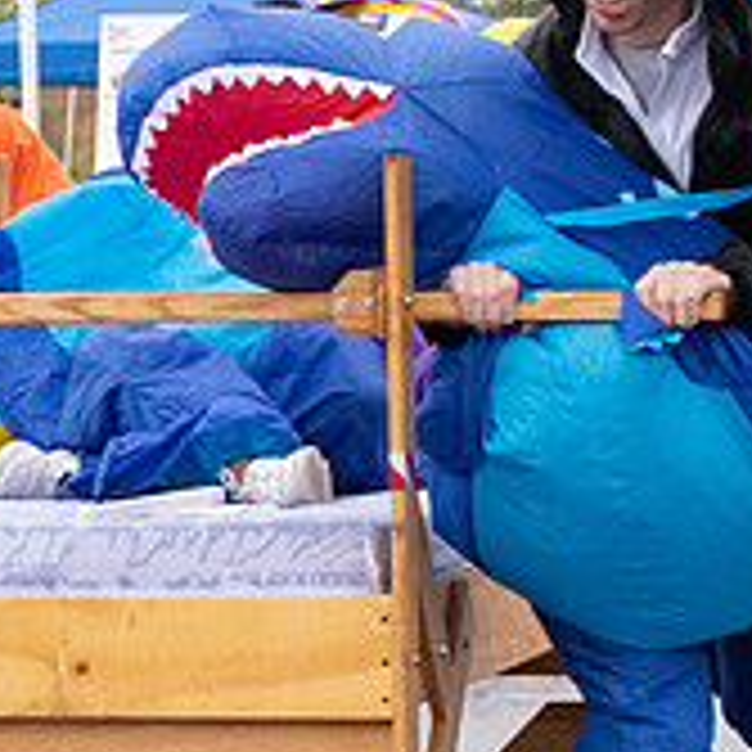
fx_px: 7275
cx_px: -57
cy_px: 540
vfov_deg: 5.9
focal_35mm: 296
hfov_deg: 5.9
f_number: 7.1
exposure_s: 1/400
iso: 800
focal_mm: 70
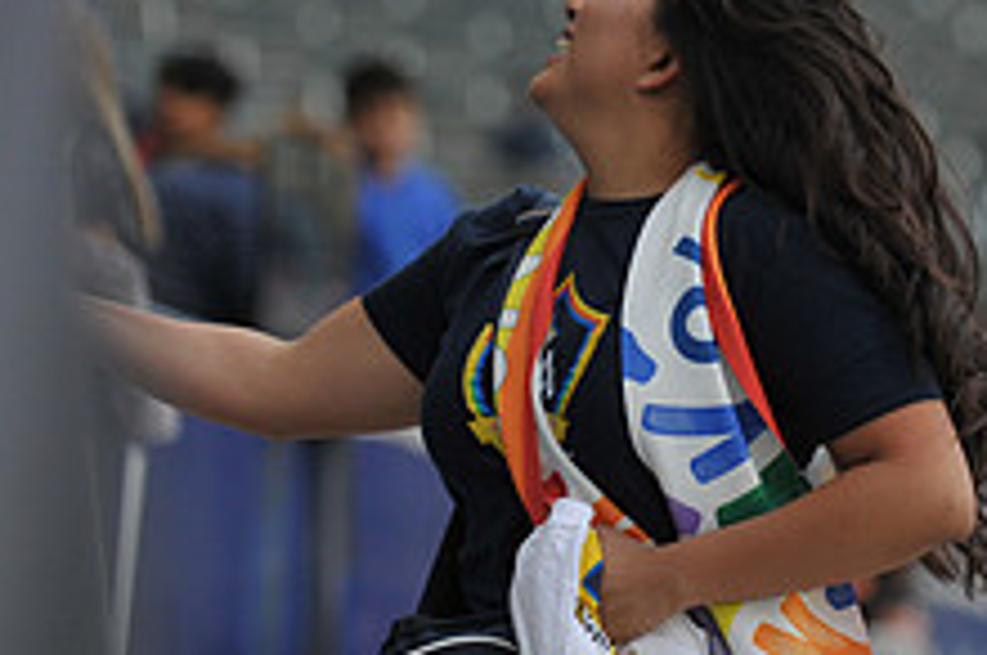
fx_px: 9034
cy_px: 260
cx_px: 808
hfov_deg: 6.2
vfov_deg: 4.2
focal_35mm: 330
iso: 800
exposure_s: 1/800
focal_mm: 125
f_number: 2.8
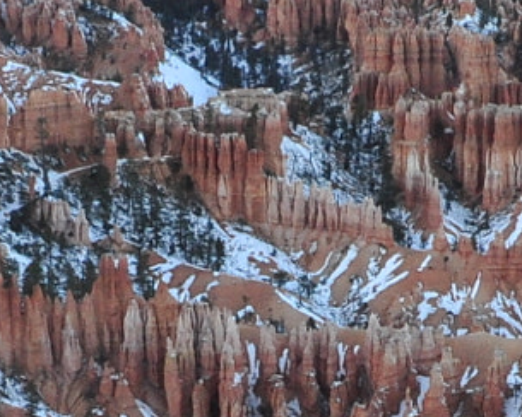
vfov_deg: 9.0
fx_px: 2626
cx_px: 303
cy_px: 520
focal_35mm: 170
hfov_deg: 11.3
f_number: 10
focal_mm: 18
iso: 500
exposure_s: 1/60
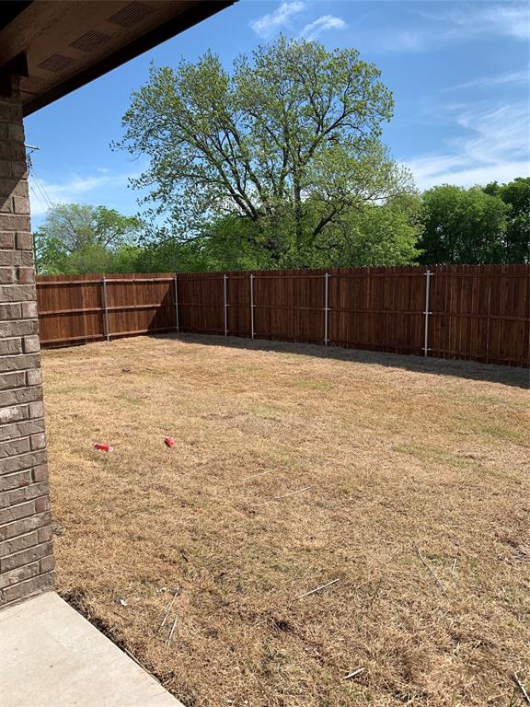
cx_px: 265
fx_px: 531
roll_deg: +1.4
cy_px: 354
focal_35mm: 26
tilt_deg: -7.3
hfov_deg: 53.1
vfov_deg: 67.3
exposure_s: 1/2114
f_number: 1.8
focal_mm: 4.25
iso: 25
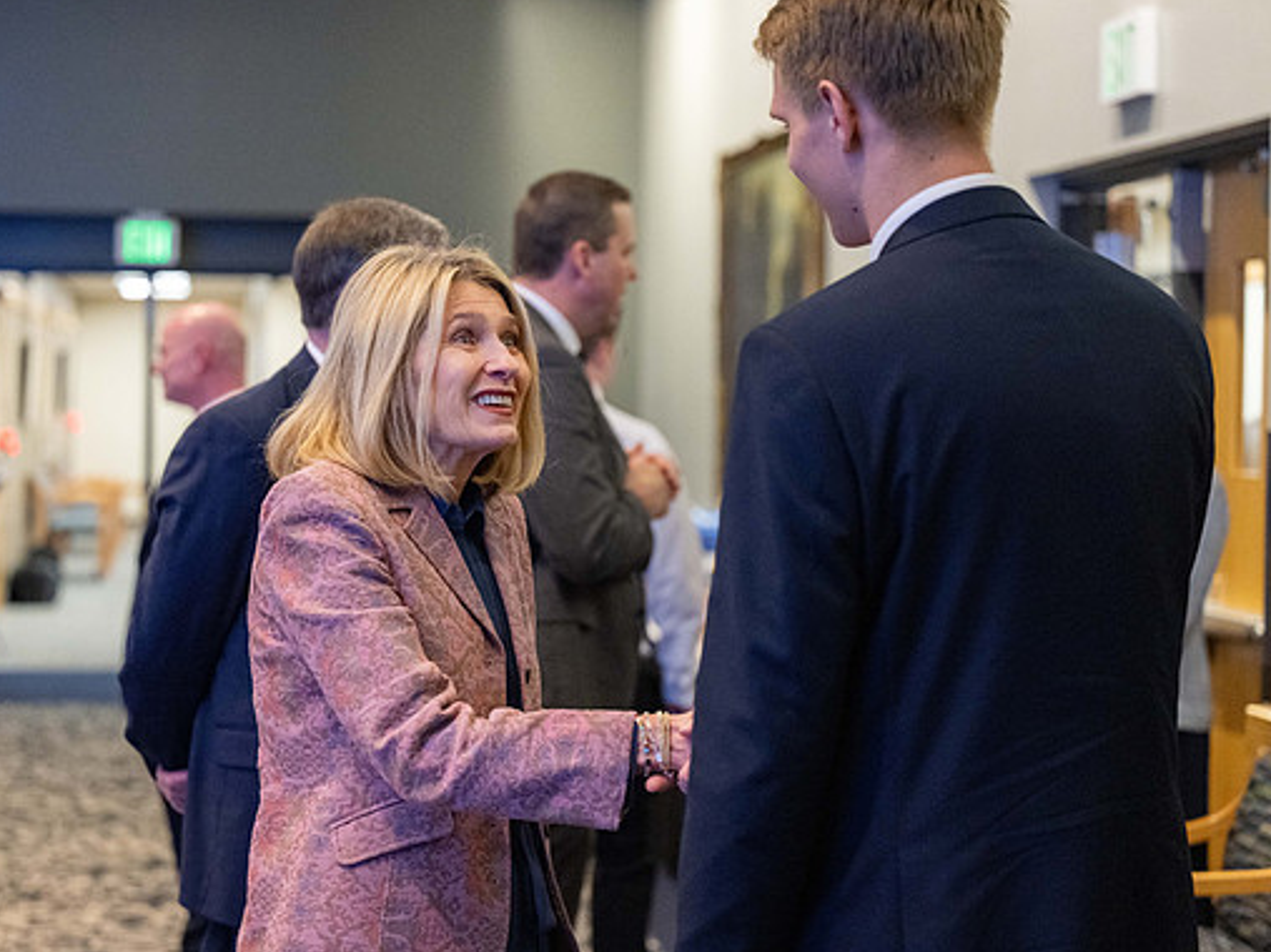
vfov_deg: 19.1
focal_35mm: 77
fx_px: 2827
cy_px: 477
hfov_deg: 25.3
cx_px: 554
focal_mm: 70
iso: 6400
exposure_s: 1/250
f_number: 2.8
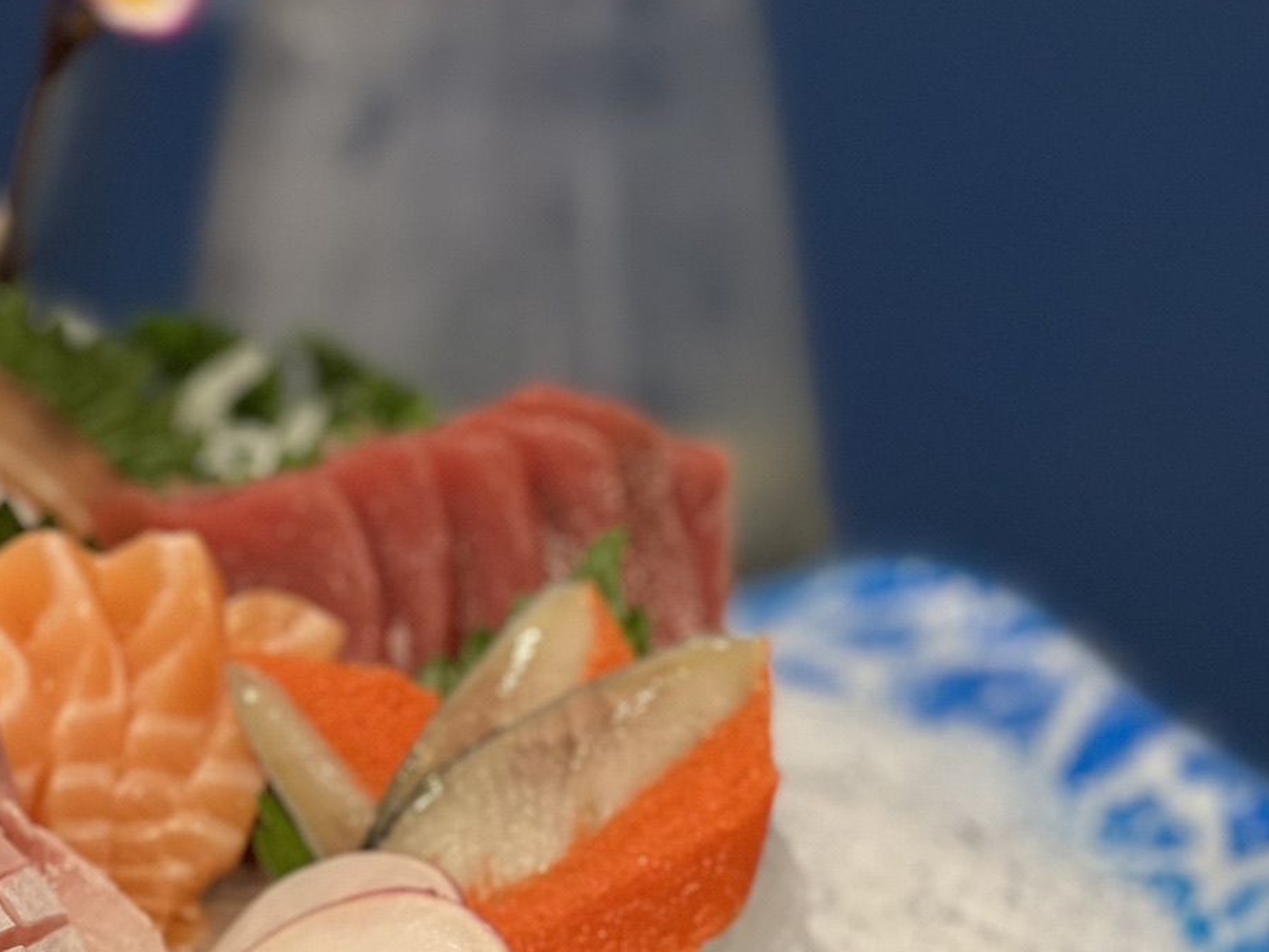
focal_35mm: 169
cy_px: 693
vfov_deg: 8.8
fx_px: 6195
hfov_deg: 11.6
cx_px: -52
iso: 160
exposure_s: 1/33
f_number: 2.8
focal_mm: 9
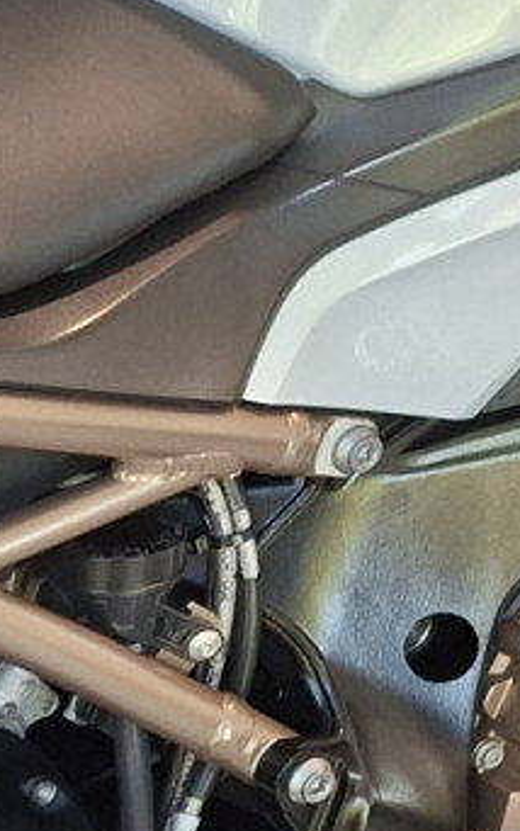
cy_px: 692
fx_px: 2583
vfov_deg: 18.1
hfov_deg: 9.1
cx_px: -1067
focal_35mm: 114
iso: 250
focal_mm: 5.54
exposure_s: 1/100
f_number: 1.8
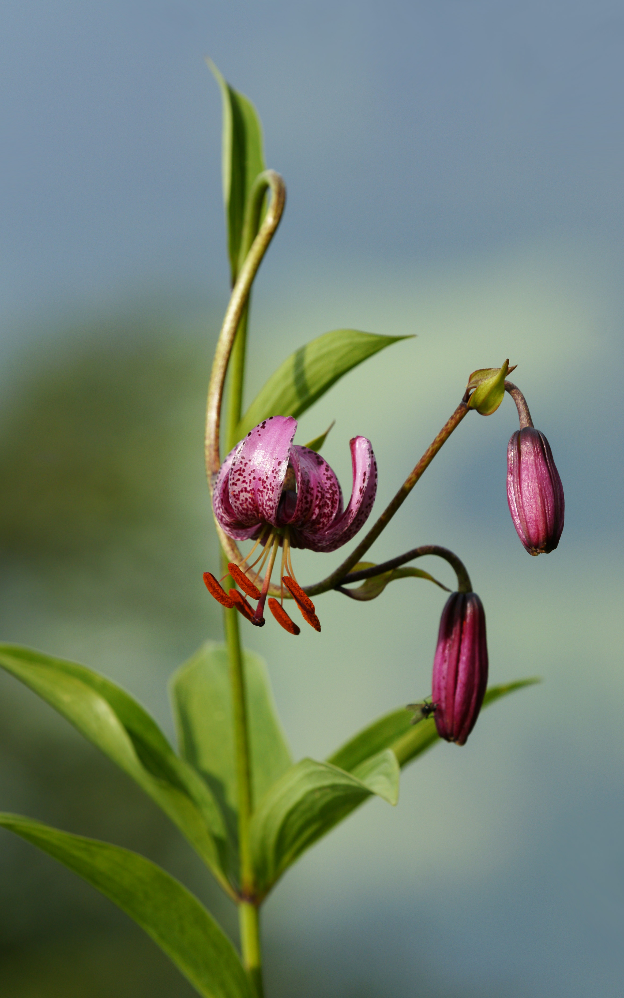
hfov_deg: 4.8
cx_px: 303
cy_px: 499
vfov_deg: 7.6
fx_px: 7510
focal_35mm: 276
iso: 160
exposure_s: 1/800
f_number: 6.3
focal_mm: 180
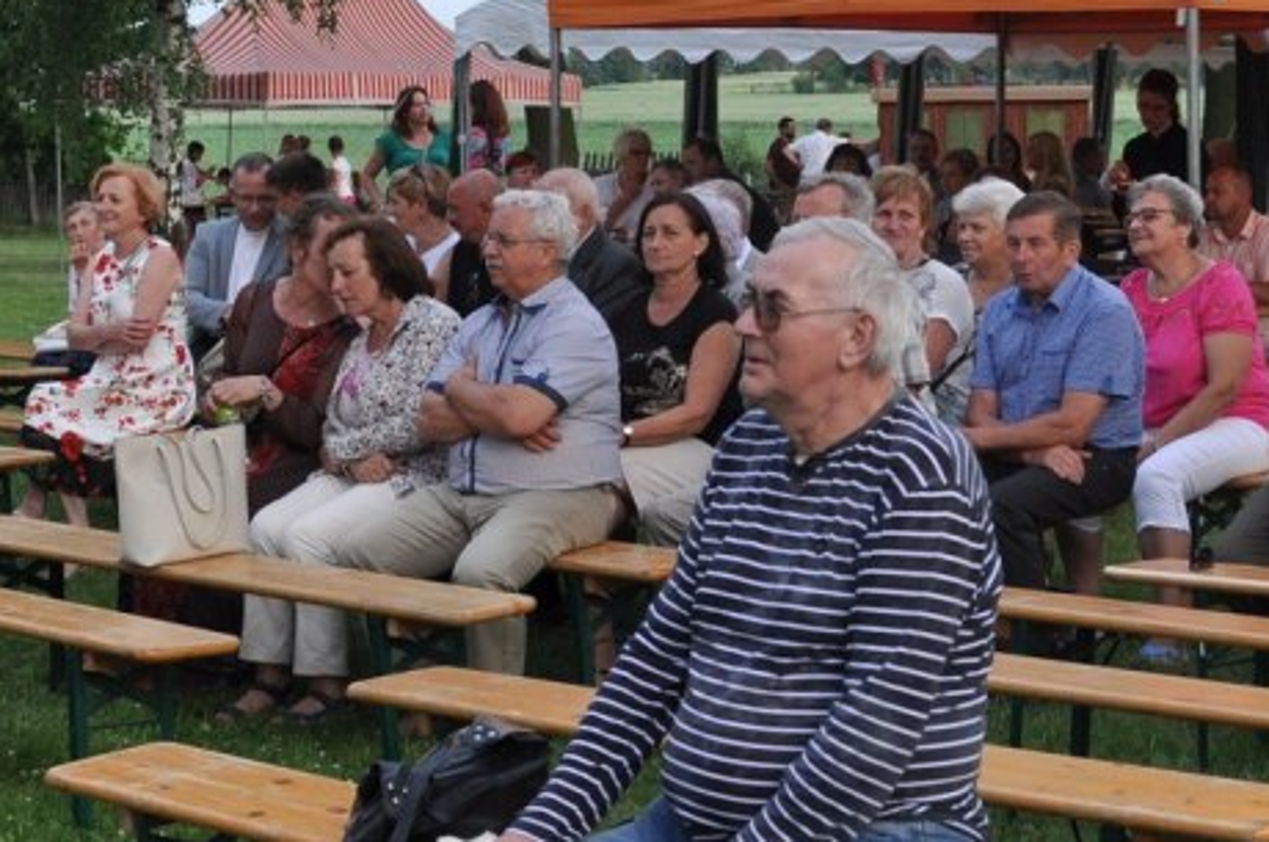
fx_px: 3308
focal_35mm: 94
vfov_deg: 14.5
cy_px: 399
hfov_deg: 21.6
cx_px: 835
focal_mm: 24
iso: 220
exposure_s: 1/125
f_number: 5.6
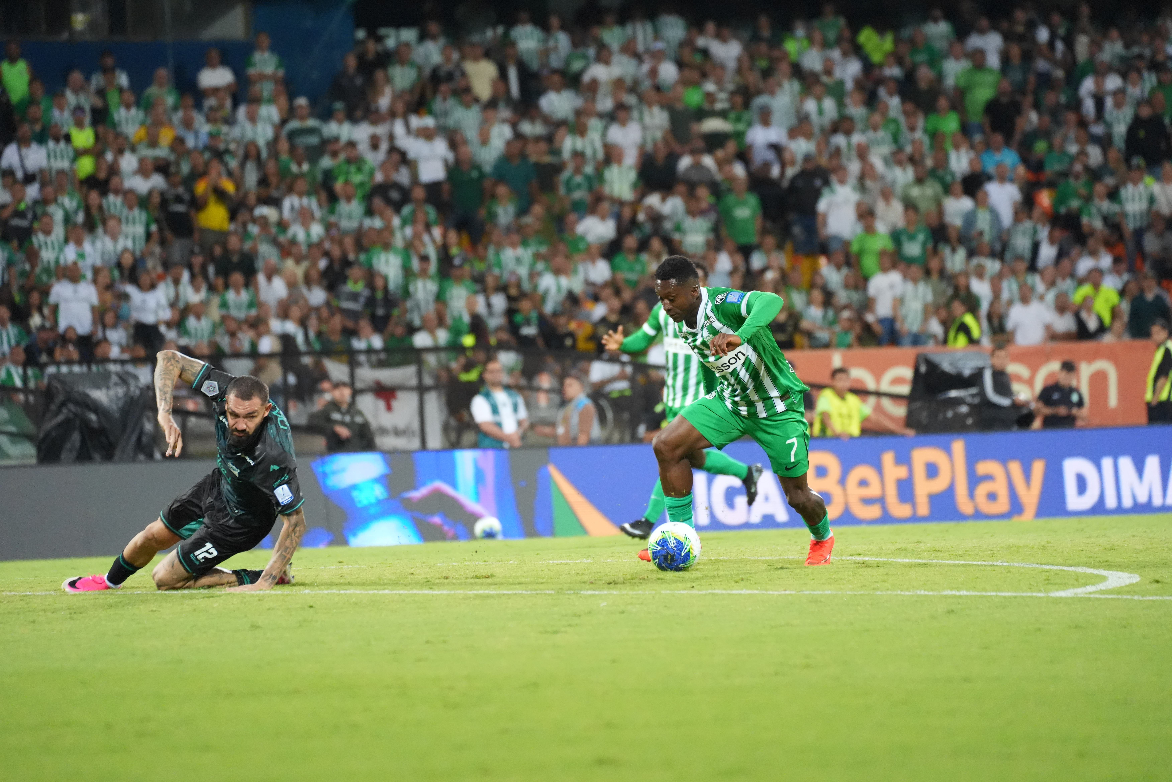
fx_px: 9668
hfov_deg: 6.9
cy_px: 391
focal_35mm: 297
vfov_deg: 4.6
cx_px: 586
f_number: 5.6
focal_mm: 297
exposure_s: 1/1000
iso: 10000
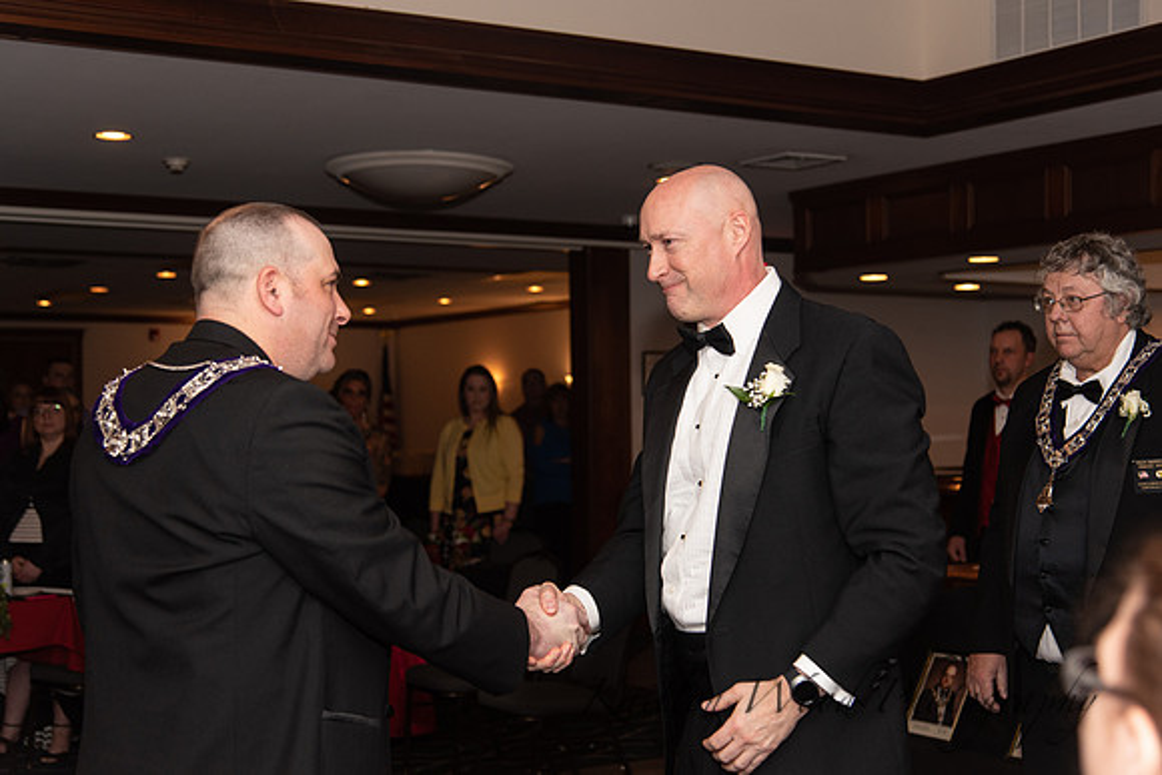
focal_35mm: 52
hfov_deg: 38.2
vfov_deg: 26.0
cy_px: 388
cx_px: 581
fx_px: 1679
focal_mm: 52
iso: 800
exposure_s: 1/200
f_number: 4
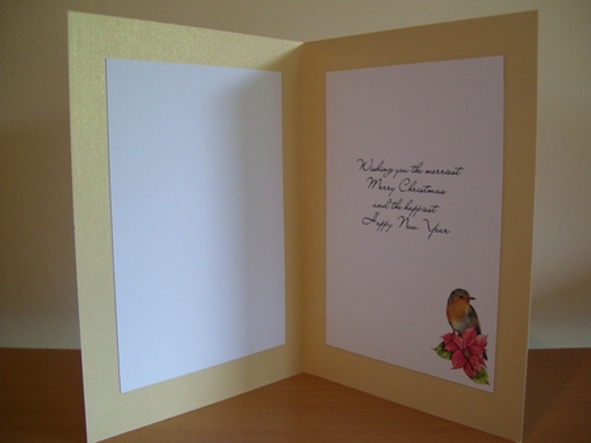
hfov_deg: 51.4
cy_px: 222
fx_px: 614
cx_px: 296
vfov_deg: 39.6
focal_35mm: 36
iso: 160
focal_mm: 6
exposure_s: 1/20
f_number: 2.7
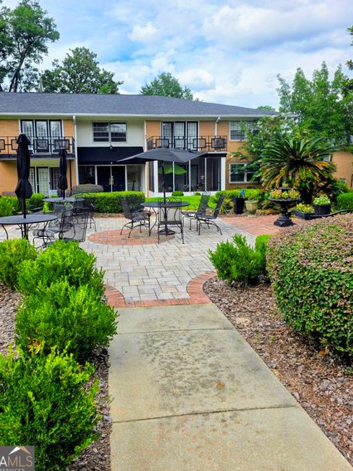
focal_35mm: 27
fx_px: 367
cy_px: 197
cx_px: 159
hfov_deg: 51.3
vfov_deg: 64.9
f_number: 1.7
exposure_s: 1/3540
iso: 80
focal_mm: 6.3
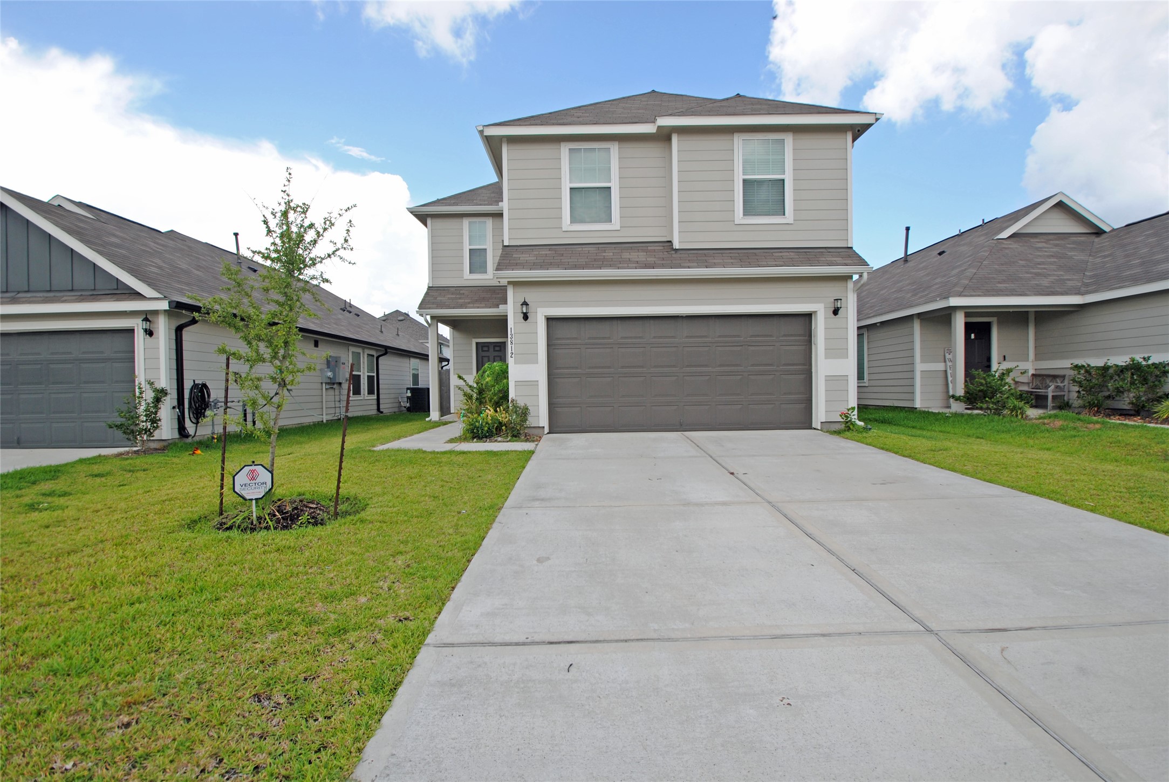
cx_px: 584
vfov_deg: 67.5
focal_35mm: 18
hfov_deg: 89.9
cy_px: 391
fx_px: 585
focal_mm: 12
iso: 100
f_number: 4.5
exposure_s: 1/400
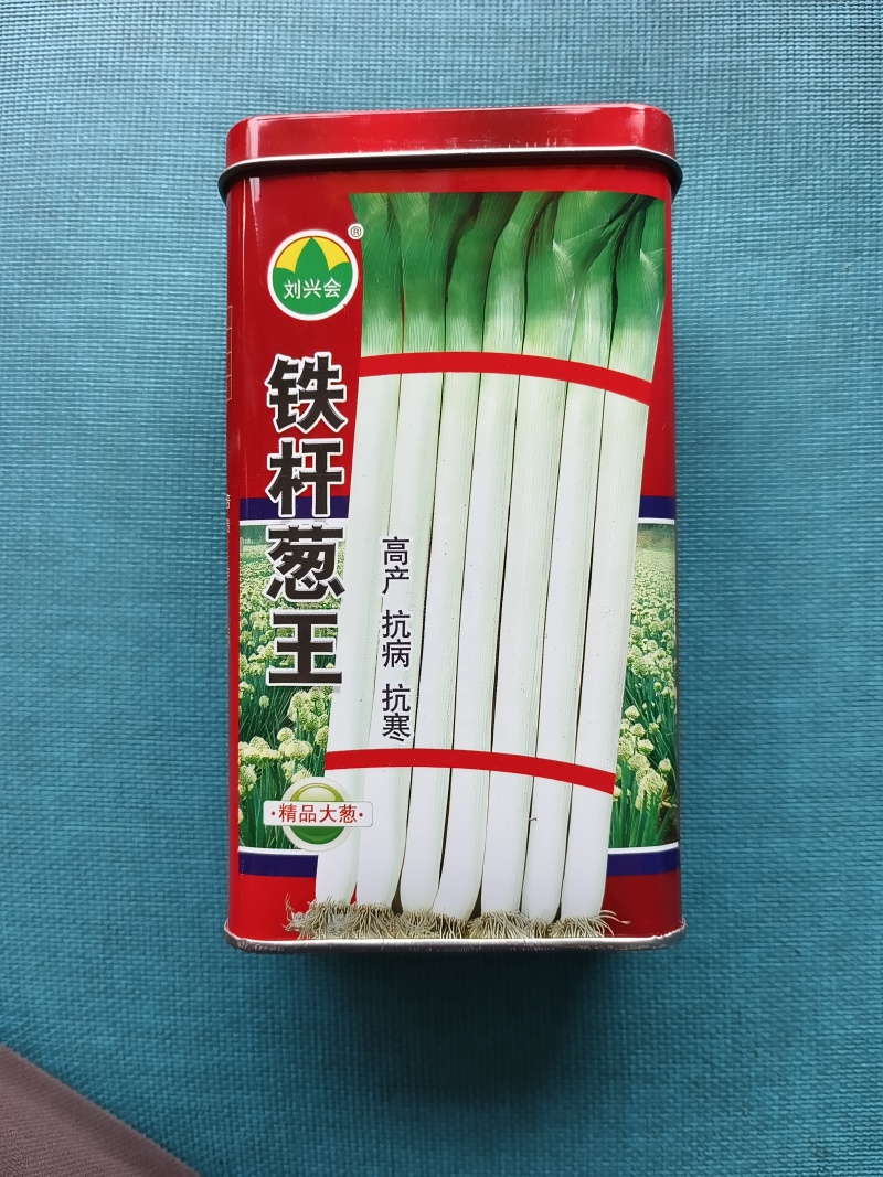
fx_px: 782
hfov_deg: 58.9
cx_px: 442
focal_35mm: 23
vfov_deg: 73.9
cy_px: 588
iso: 184
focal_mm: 5.5
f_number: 1.75
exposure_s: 1/100
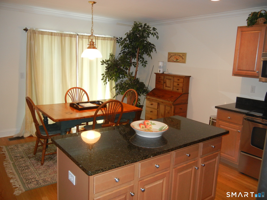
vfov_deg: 46.8
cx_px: 134
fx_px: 231
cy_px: 100
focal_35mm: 30
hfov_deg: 60.0
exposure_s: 1/30
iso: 226
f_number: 3.5
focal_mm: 5.4
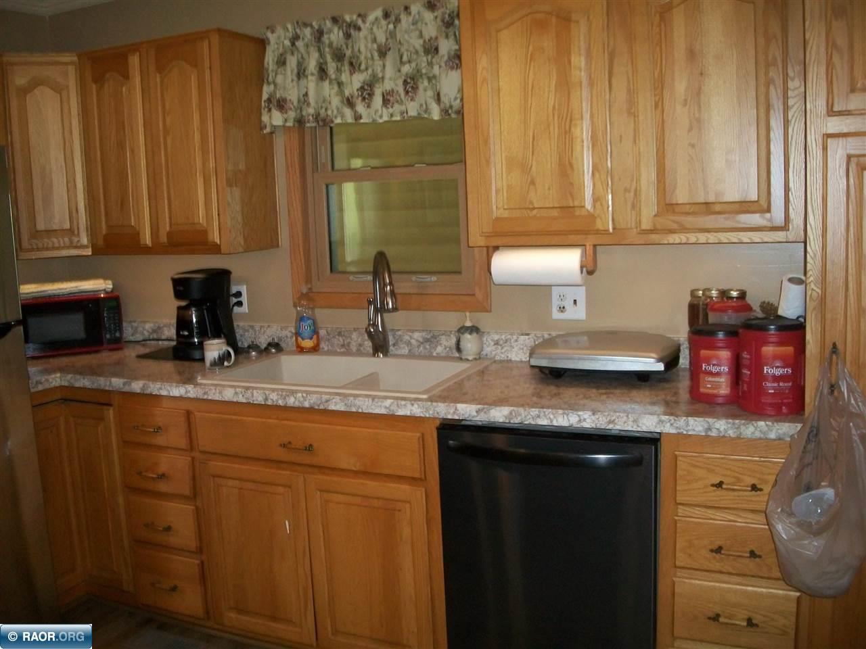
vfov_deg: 44.2
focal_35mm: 32
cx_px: 433
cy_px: 324
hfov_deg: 56.8
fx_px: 801
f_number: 2.9
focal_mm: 5.7
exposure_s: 1/60
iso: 160
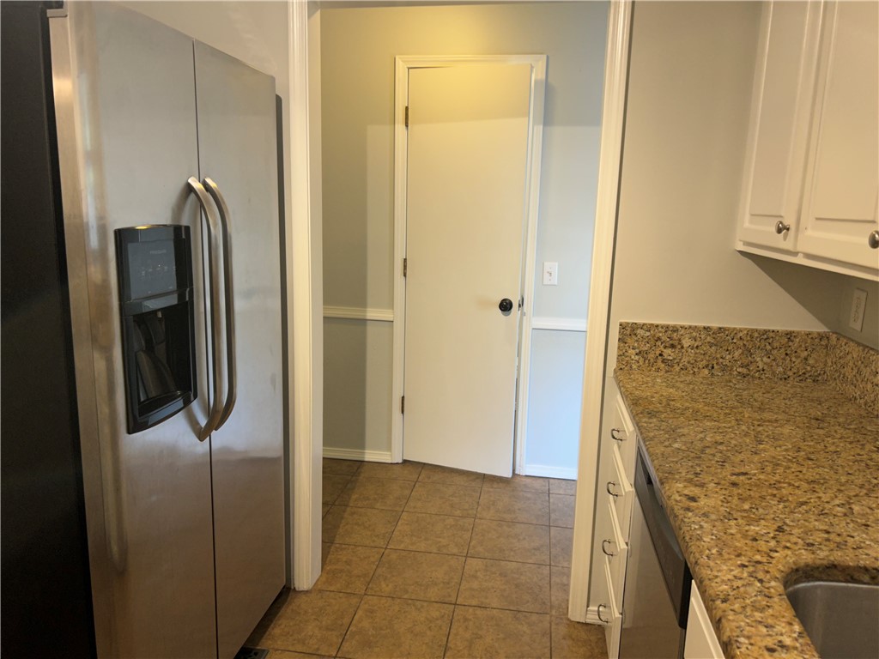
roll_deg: -2.1
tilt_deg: -10.3
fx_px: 660
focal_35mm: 26
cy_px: 330
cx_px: 440
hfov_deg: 67.3
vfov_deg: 53.1
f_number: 1.5
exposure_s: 1/60
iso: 100
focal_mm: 5.7
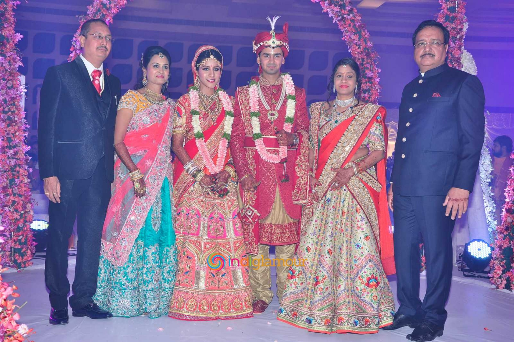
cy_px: 171
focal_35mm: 48
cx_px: 257
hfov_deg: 41.2
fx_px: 685
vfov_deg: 28.0
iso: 400
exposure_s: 1/125
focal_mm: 32
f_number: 6.3
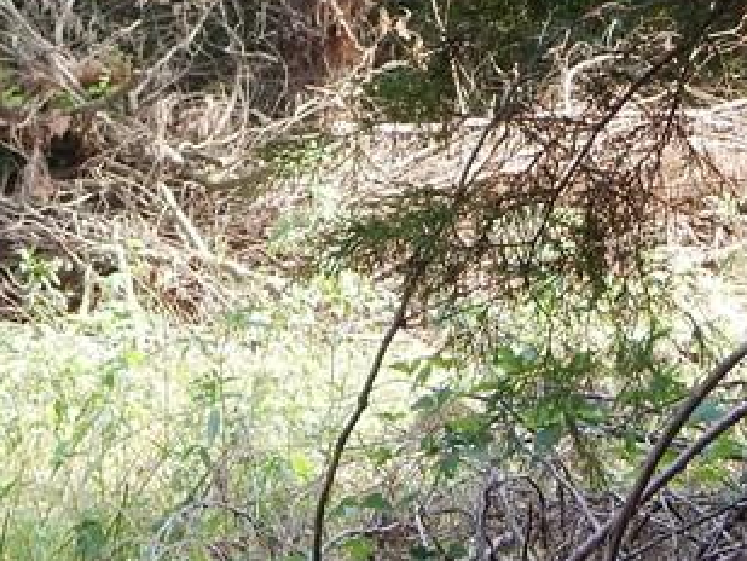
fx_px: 3864
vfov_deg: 8.2
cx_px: -5
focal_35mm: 179
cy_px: -111
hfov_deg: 10.9
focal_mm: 9.7
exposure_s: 1/80
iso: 125
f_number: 3.8
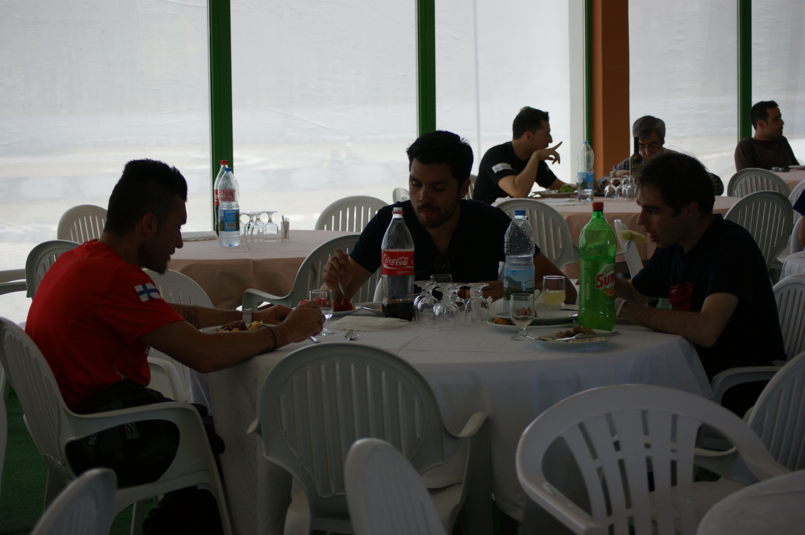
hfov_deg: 24.6
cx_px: 402
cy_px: 268
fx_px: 1844
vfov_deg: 16.5
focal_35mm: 82
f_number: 4
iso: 100
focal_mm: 55
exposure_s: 1/100
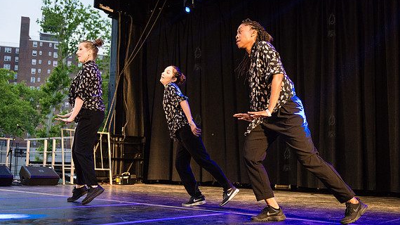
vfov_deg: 28.9
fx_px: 435
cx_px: 212
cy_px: 136
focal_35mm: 41
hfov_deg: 49.4
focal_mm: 36
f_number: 2.8
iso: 4000
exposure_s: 1/1250
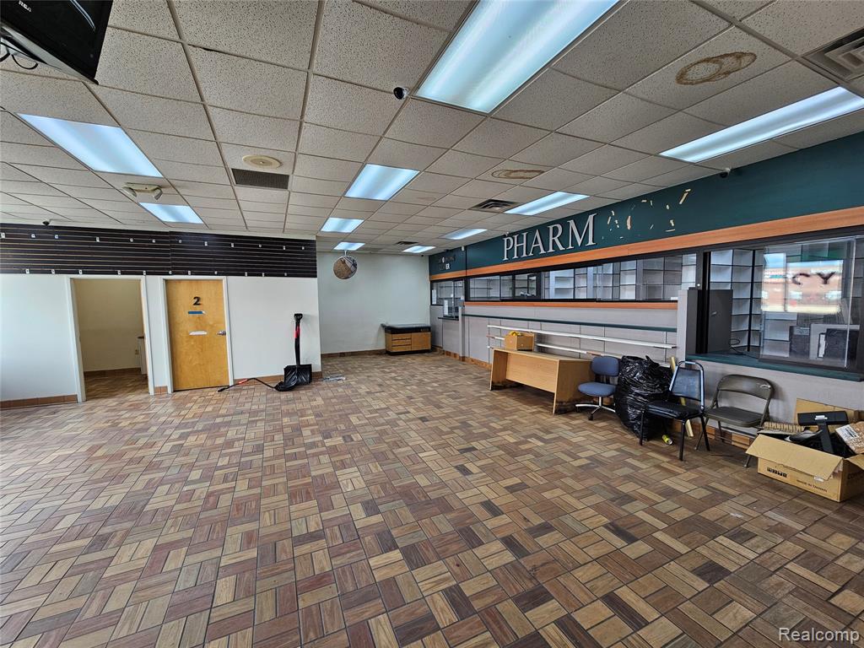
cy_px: 324
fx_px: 324
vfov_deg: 89.9
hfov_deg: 106.2
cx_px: 432
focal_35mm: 13
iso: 64
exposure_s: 1/60
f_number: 2.2
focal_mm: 2.2
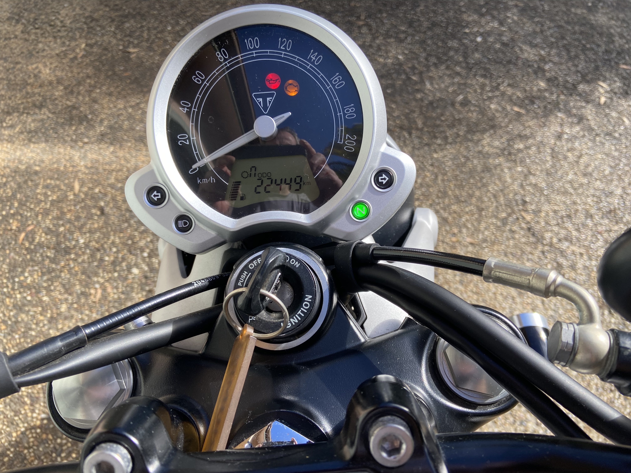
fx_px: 474
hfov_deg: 67.3
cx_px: 316
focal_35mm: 26
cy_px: 236
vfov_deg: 53.1
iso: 32
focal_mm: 4.25
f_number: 1.8
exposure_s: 1/772
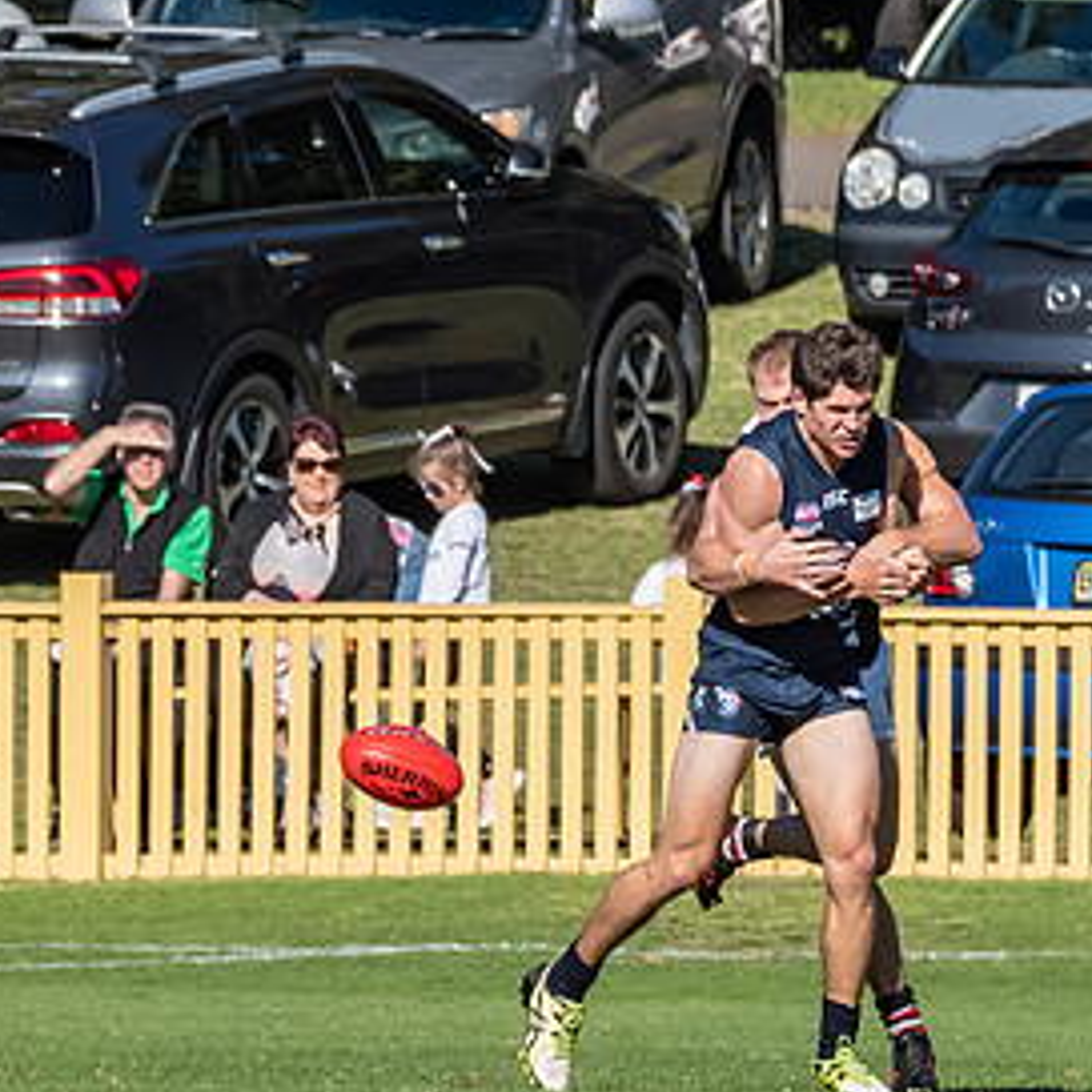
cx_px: 905
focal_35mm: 1272
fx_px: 45398
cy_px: 779
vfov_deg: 1.4
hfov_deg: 1.4
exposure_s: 1/4000
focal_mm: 350
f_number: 10
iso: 800
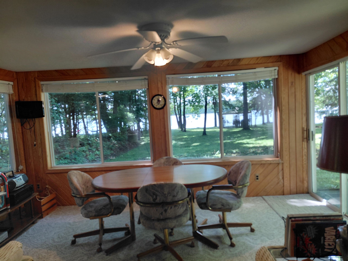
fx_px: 251
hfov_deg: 69.4
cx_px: 174
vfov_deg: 54.9
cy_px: 130
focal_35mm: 25
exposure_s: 1/120
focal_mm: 4.69
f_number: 1.8
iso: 160
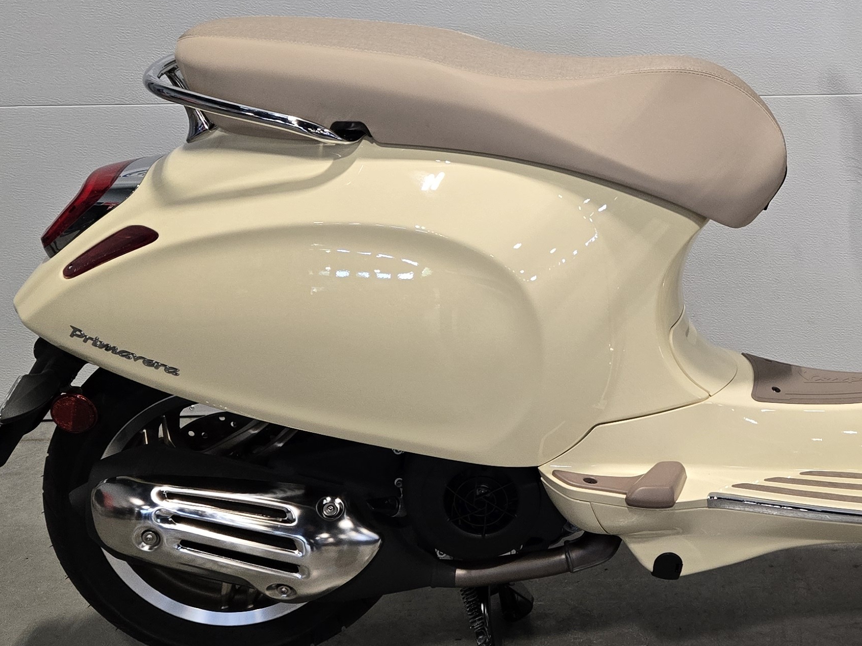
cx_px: 717
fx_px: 1345
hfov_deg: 34.2
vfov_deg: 26.7
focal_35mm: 54
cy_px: 177
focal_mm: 5.4
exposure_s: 1/180
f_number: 1.8
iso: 250
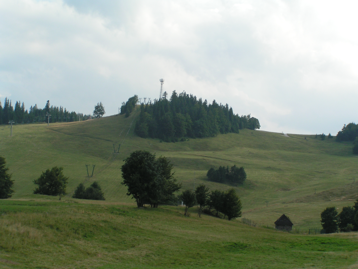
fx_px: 776
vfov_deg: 19.6
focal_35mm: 75
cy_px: 134
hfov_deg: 26.0
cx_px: 179
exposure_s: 1/200
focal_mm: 11.5
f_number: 5.6
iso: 50
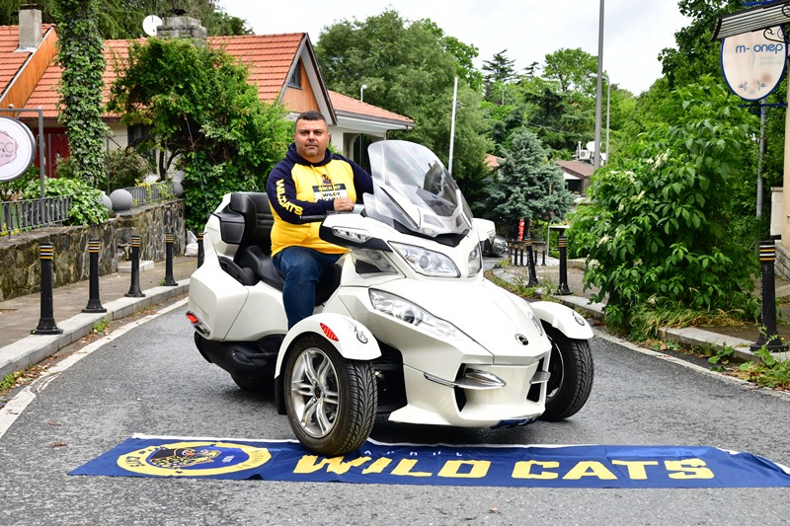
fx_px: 965
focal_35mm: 44
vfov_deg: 30.5
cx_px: 395
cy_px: 263
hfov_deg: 44.5
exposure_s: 1/320
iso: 500
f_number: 10
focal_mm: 44
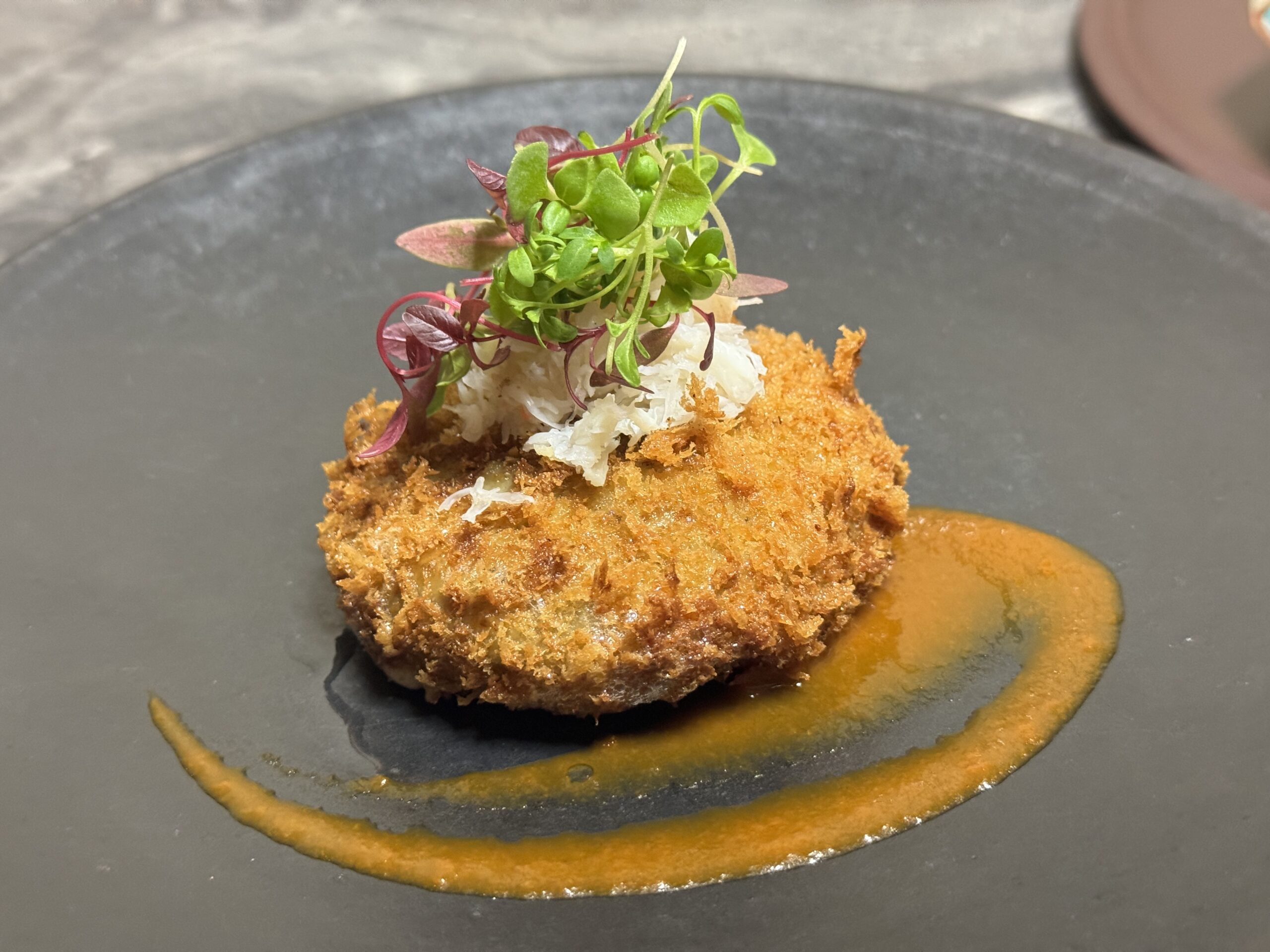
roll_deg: +2.8
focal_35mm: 48
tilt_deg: -36.6
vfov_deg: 30.3
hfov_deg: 39.7
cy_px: 476
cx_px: 635
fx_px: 1761
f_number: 1.78
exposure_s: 1/33
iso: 500
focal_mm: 6.76
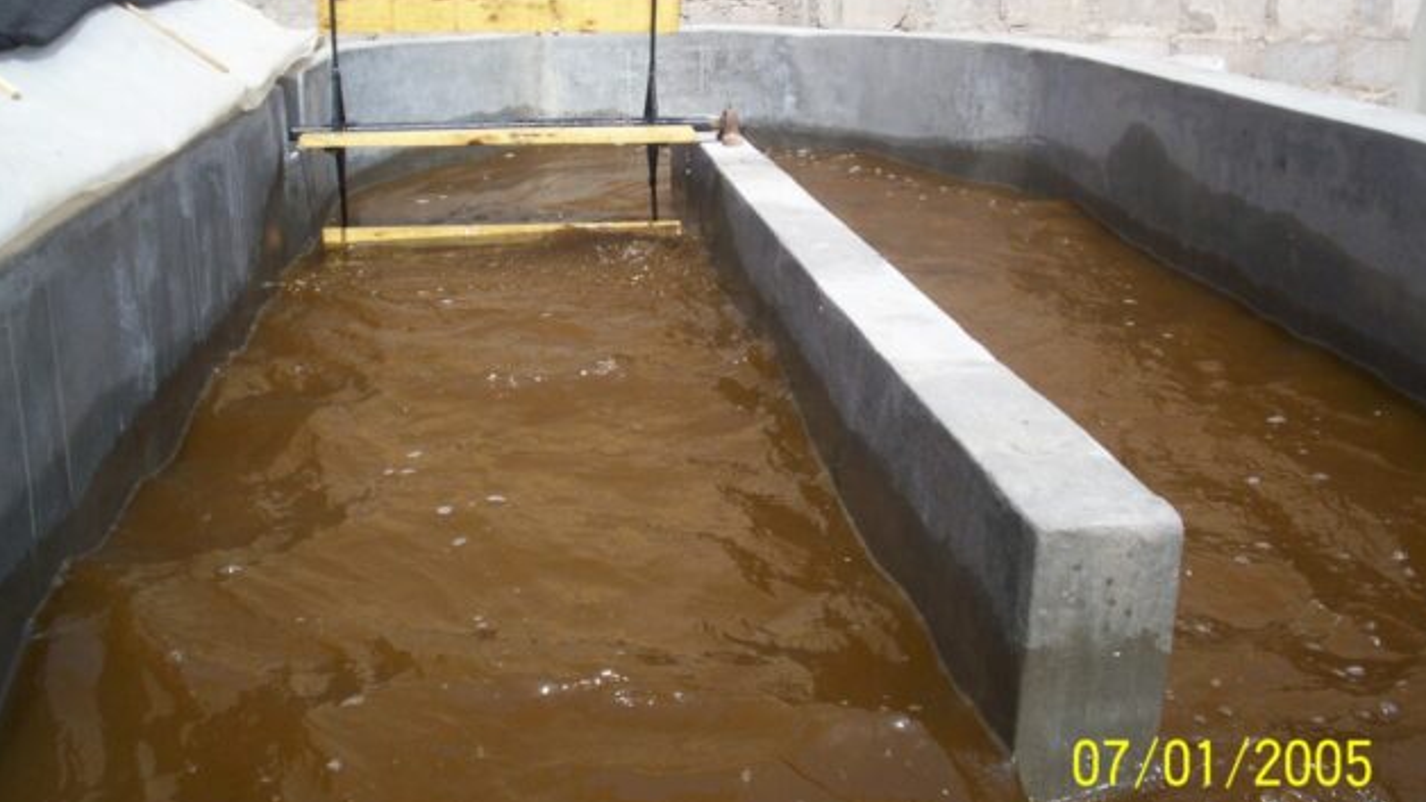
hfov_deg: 50.5
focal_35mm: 40
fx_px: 1512
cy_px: 364
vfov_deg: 29.7
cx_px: 720
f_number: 4.5
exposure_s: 1/484
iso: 100
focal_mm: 5.9
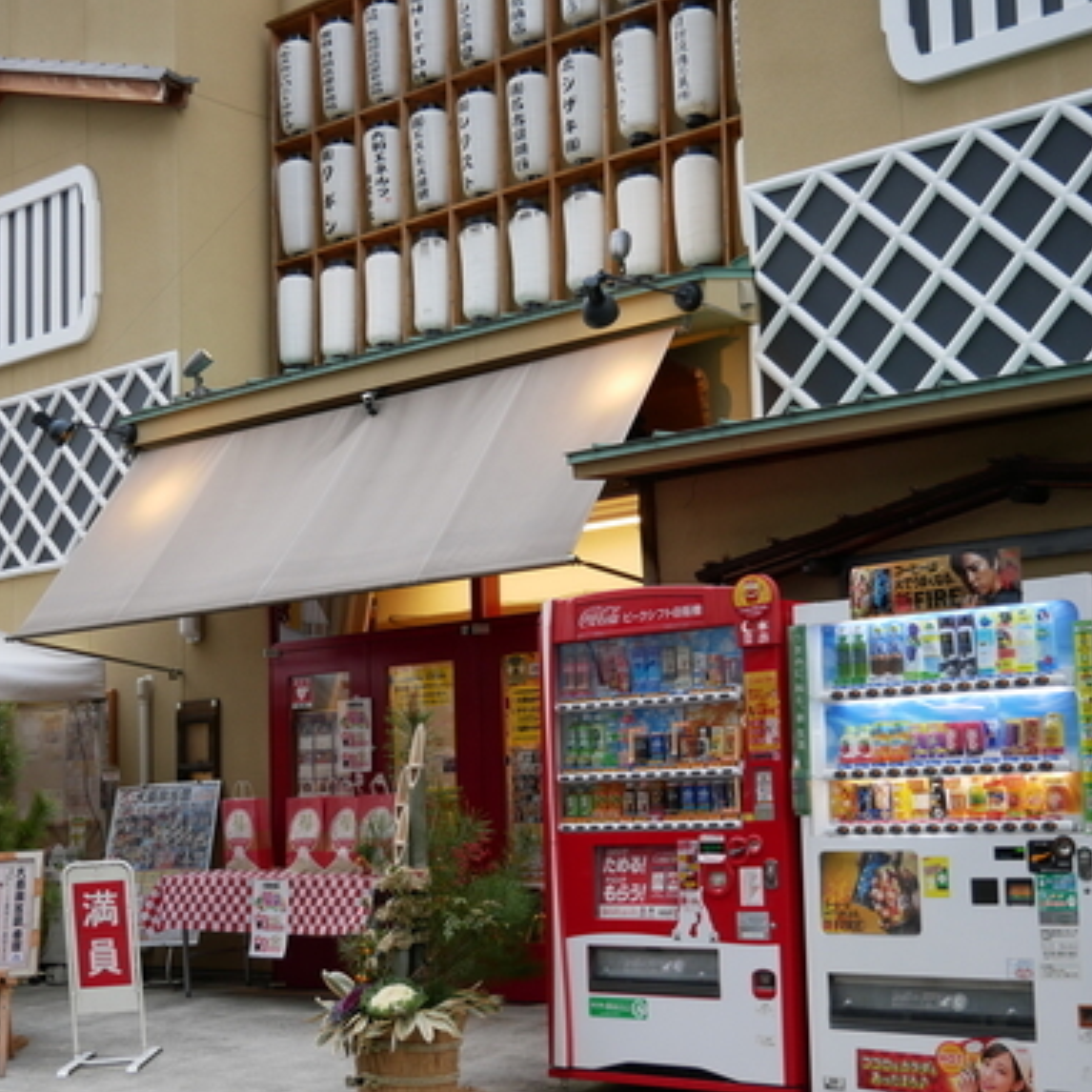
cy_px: 613
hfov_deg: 34.0
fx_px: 1785
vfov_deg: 34.0
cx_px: 555
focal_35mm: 50
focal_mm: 18
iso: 250
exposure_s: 1/60
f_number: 3.9
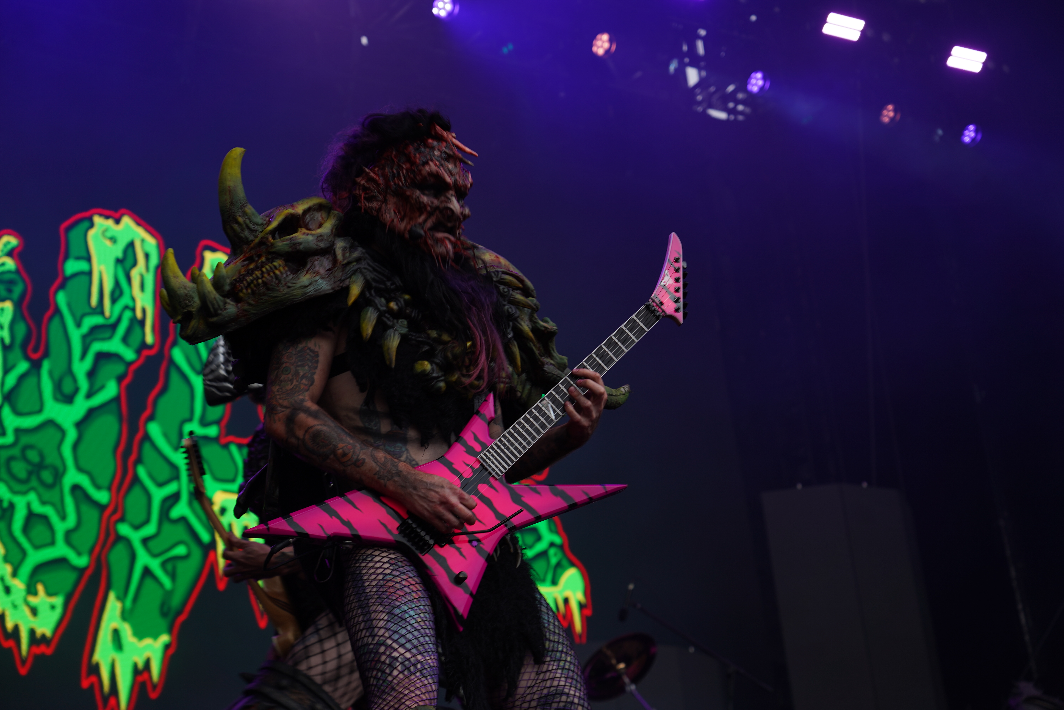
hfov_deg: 29.7
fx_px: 2010
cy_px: 355
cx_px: 532
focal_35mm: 68
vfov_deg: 20.0
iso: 100
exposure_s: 1/125
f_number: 4.5
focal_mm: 68
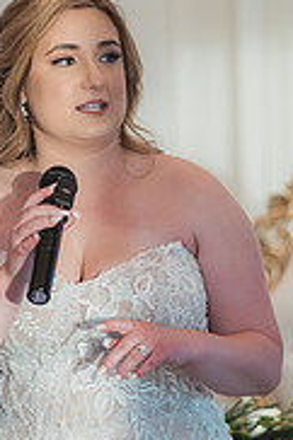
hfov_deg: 6.5
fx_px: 2568
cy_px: 186
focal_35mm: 210
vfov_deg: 9.8
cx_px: 61
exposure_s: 1/800
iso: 1250
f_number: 2
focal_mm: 85
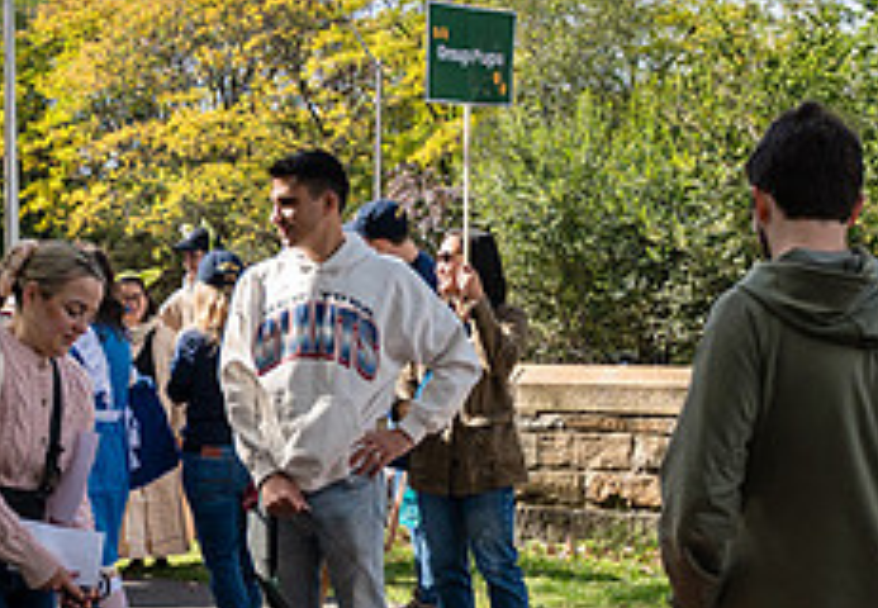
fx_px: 1654
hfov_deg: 29.6
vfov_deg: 20.7
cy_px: 414
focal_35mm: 67
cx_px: 346
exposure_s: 1/2500
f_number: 5
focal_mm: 24
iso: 1000
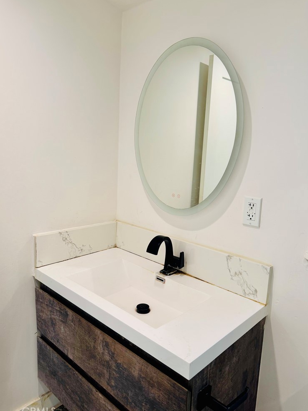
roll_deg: -1.7
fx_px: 297
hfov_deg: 54.9
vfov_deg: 69.4
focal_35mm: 25
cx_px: 153
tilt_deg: -10.1
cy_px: 203
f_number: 1.78
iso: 100
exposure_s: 1/120
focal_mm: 6.76
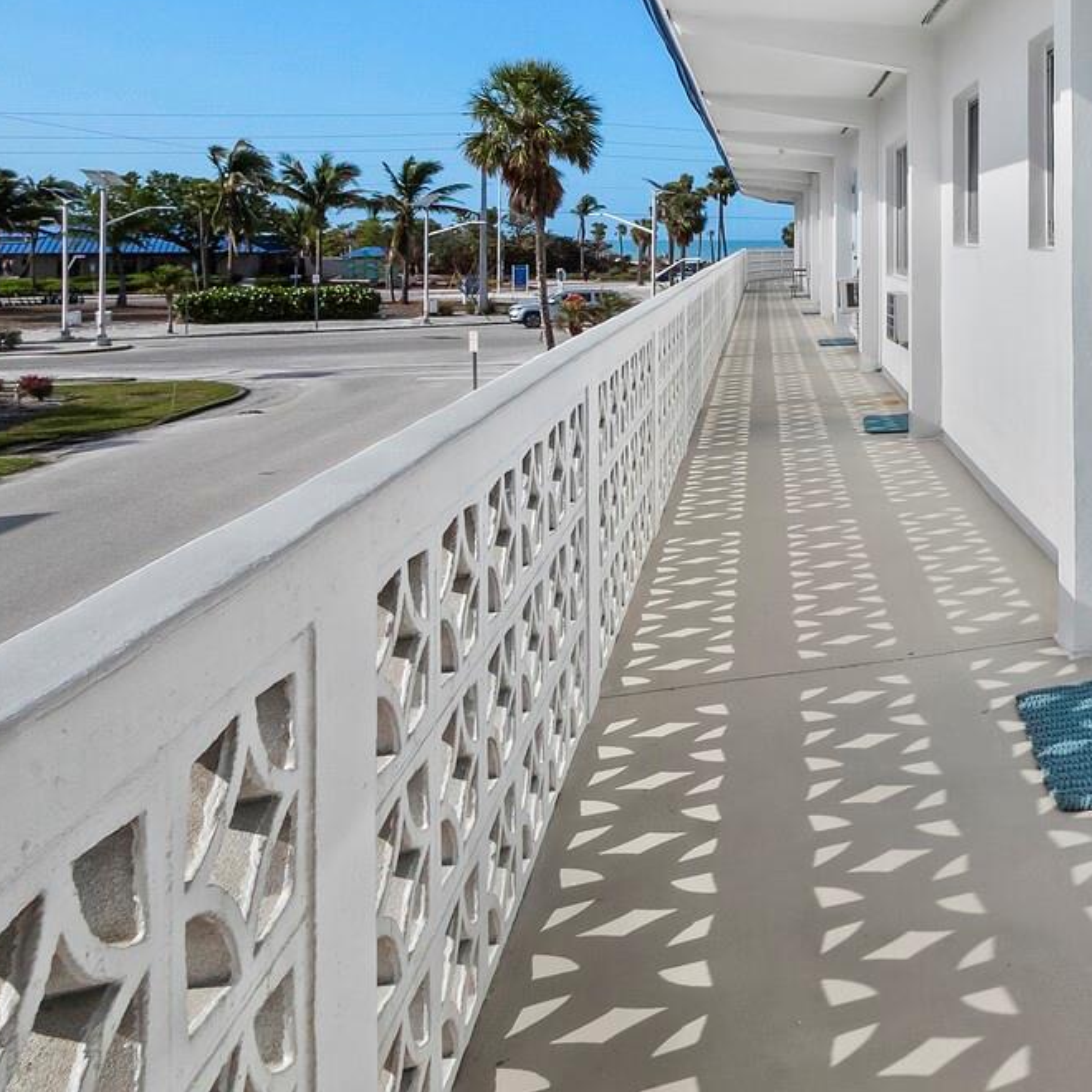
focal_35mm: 30
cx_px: 1171
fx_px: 1071
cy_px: 206
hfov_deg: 43.4
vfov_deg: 50.5
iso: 400
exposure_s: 1/400
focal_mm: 7
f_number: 11
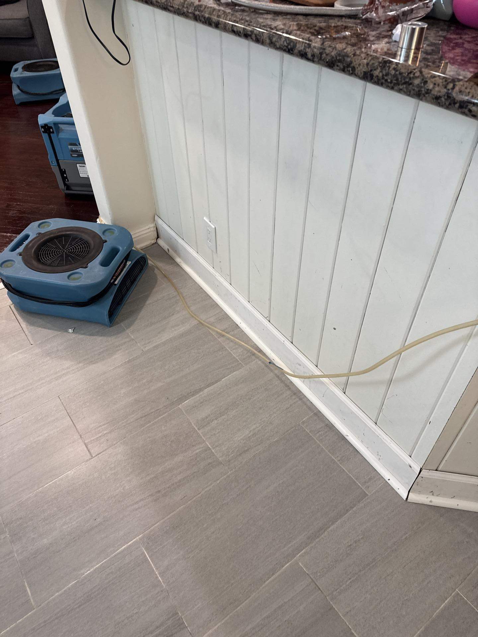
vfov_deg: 71.6
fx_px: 442
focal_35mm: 24
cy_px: 318
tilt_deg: -44.3
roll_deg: +2.3
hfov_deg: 56.8
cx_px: 239
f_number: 1.78
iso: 125
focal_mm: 6.76
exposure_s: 1/60
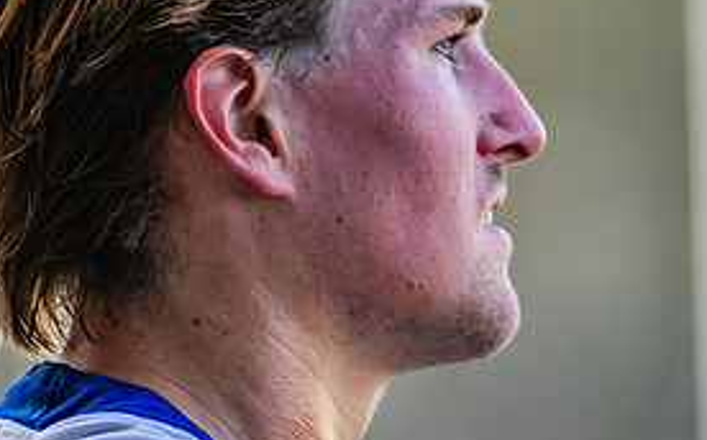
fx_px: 17346
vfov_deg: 1.5
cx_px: 482
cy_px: 134
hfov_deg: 2.3
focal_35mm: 901
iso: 1250
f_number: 4
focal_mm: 420
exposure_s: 1/1600
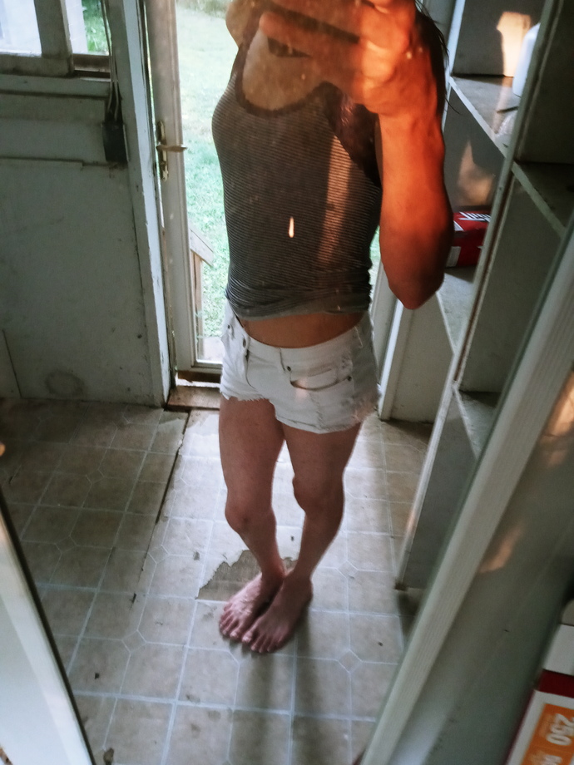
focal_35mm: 28
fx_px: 619
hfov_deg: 49.7
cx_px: 287
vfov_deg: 63.4
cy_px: 382
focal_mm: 3.61
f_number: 1.8
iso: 500
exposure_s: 1/24
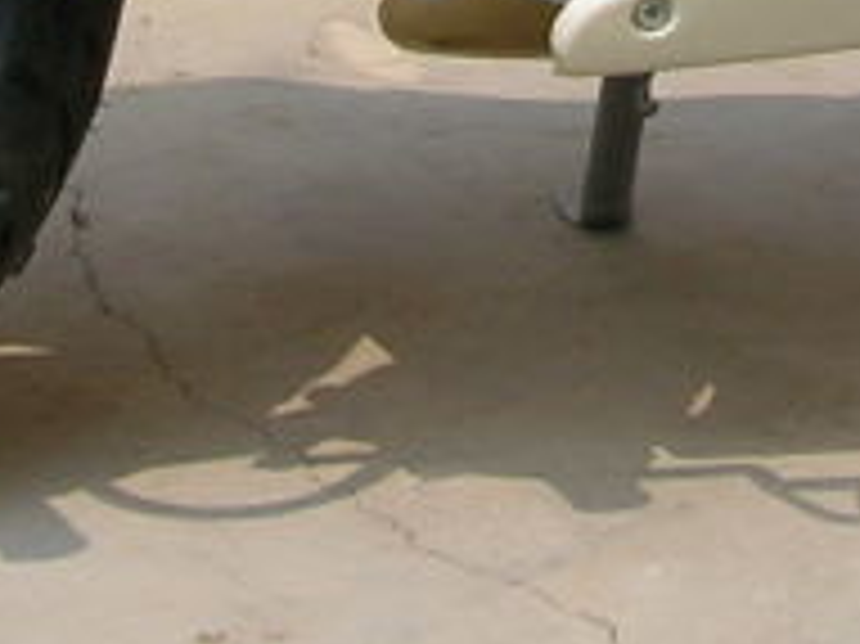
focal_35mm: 182
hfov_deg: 10.9
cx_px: 572
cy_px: -649
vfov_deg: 7.8
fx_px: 4519
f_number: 4.9
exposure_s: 1/349
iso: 50
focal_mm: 5.7
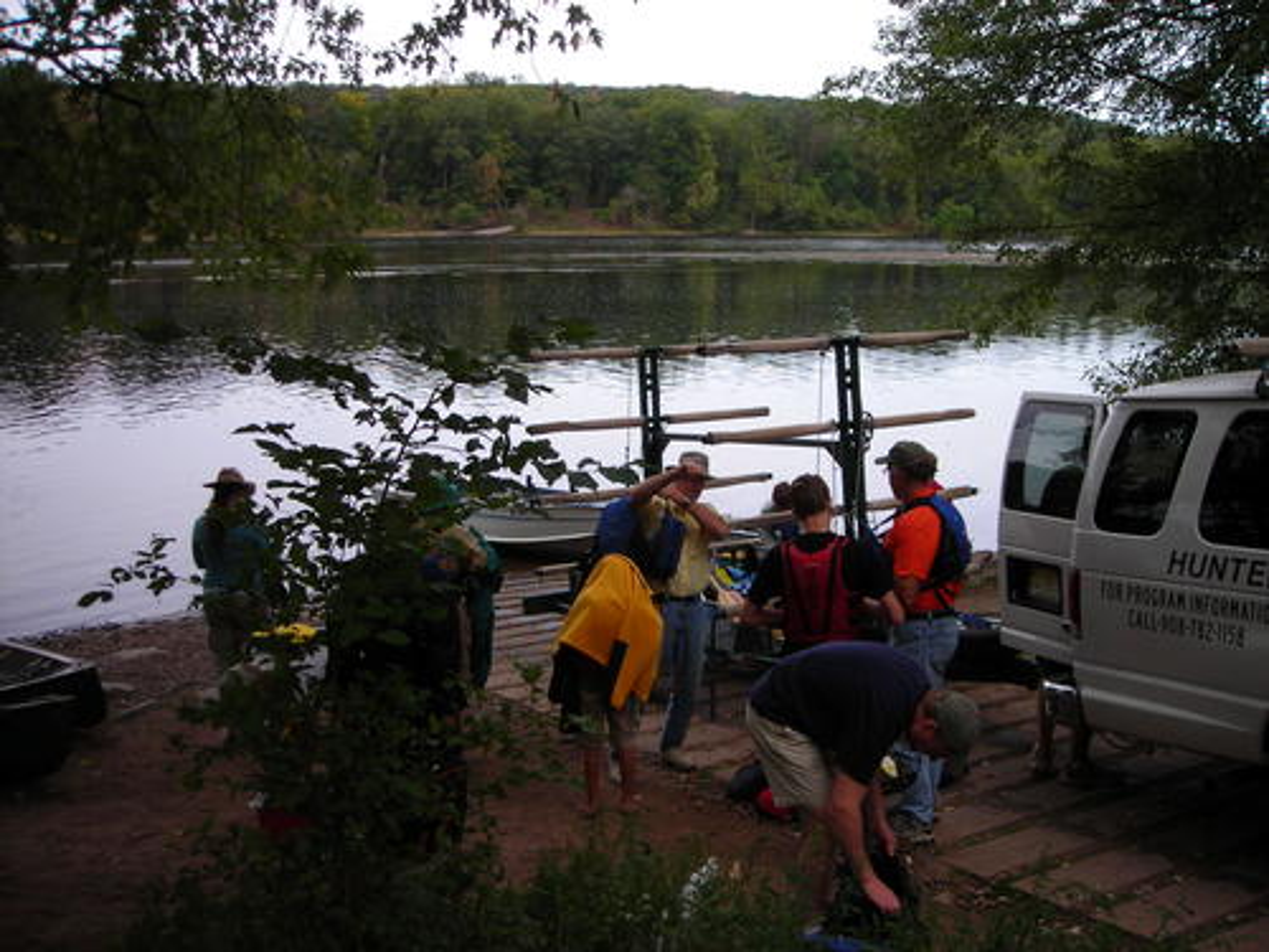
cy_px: 476
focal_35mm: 38
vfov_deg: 37.7
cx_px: 634
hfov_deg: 49.0
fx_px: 1393
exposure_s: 1/195
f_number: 3.2
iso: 50
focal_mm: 6.3
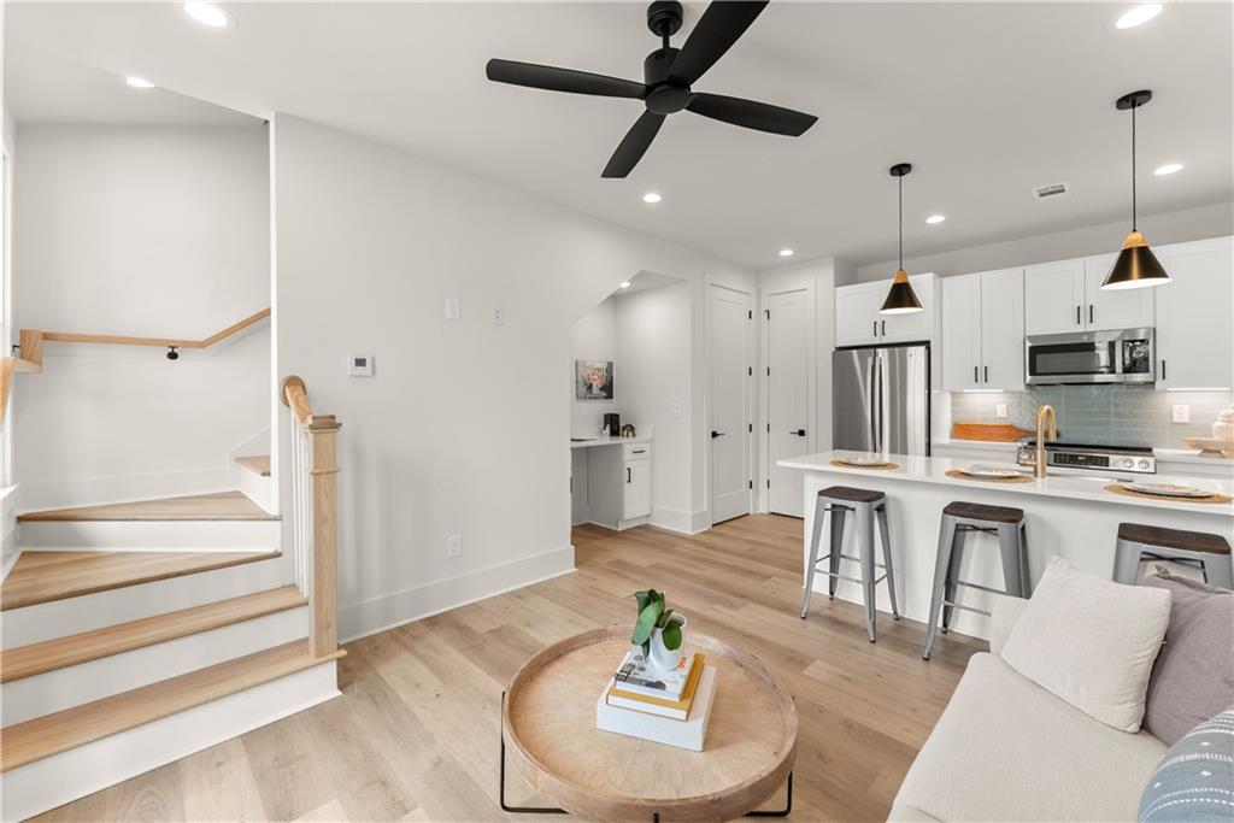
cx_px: 617
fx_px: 480
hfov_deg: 104.2
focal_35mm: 14
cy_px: 412
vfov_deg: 81.2
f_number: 7.1
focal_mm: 14
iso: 800
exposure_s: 1/30
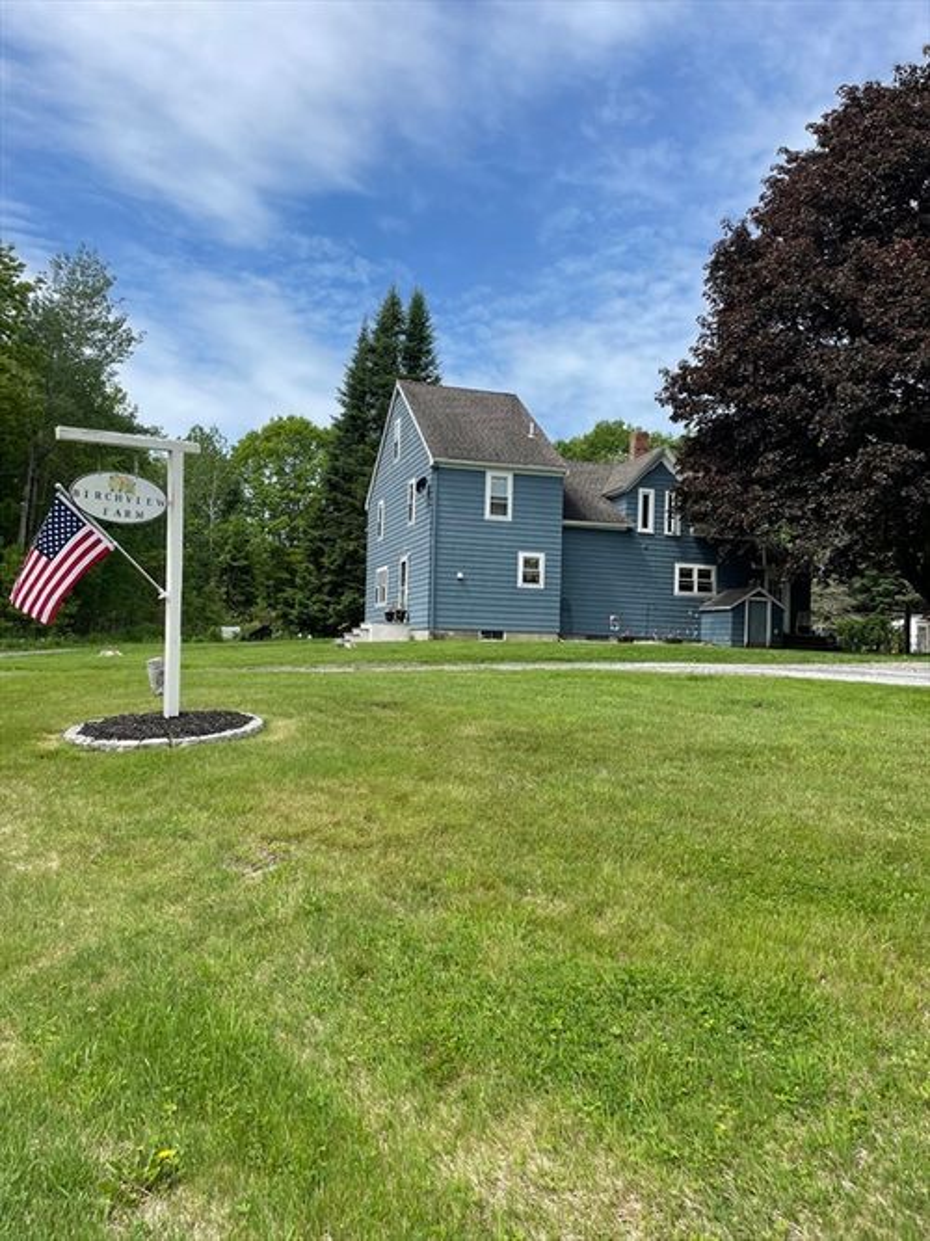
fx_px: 932
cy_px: 620
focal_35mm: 26
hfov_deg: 53.0
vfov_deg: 67.3
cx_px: 465
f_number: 1.6
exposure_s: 1/2681
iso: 32
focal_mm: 4.2
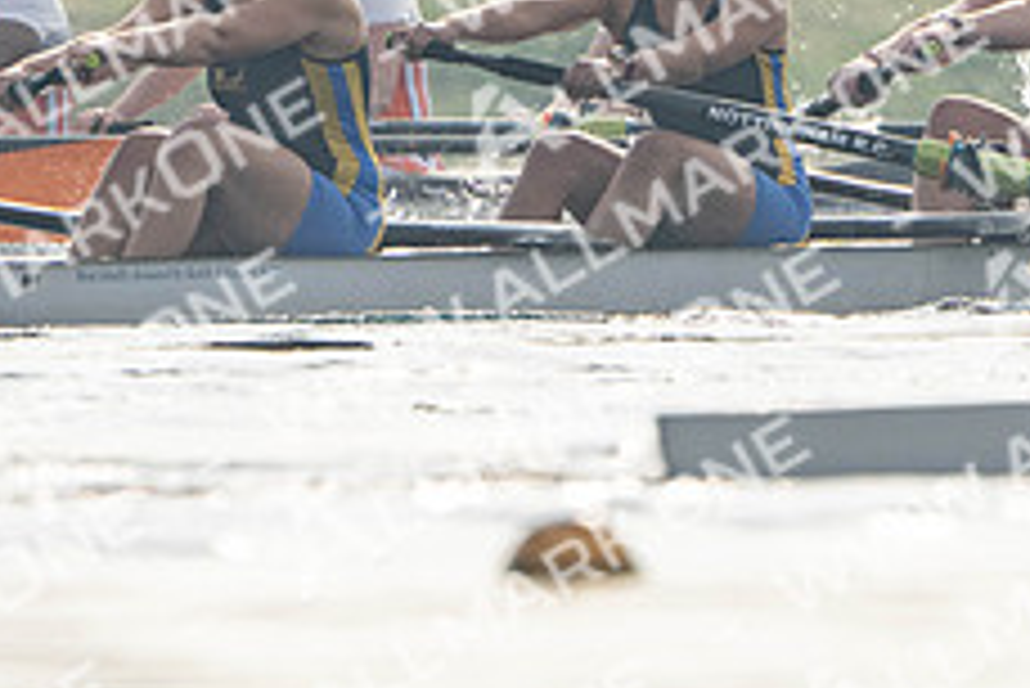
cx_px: 1066
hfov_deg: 0.9
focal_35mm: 2282
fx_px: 65329
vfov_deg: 0.6
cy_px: 38
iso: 400
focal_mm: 600
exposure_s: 1/1600
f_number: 8
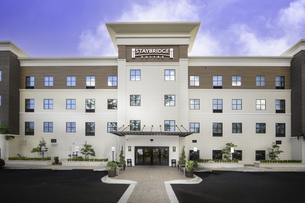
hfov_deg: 100.4
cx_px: 152
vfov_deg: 77.3
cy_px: 102
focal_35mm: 15
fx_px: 127
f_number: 5
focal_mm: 15
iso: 100
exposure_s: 1/30
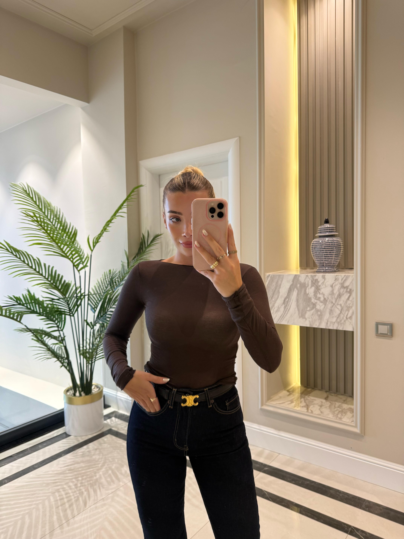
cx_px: 202
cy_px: 270
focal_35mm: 24
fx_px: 373
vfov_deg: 71.6
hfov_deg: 56.8
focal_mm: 6.76
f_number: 1.78
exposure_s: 1/50
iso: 125
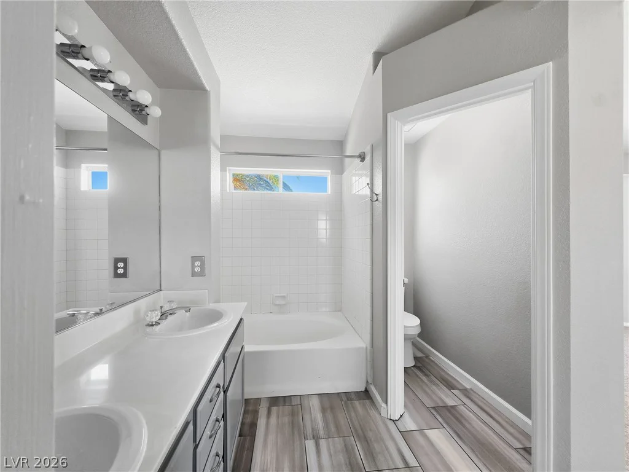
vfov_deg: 89.9
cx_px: 314
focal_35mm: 13
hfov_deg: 106.2
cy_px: 236
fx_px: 236
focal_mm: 2.2
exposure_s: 1/60
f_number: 2.2
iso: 100
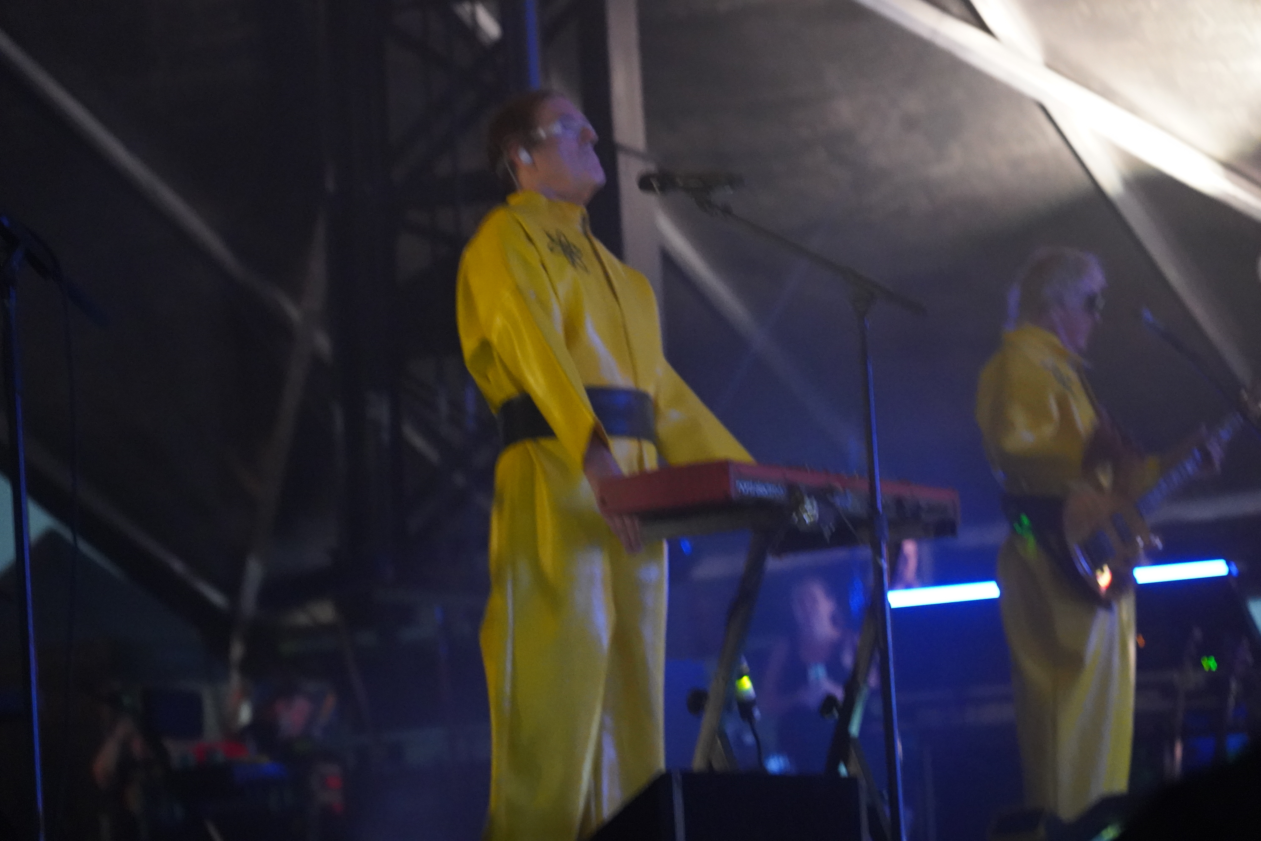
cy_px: 420
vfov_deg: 13.0
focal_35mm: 105
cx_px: 630
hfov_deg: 19.5
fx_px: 3678
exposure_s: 1/15
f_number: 4
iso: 12800
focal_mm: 105
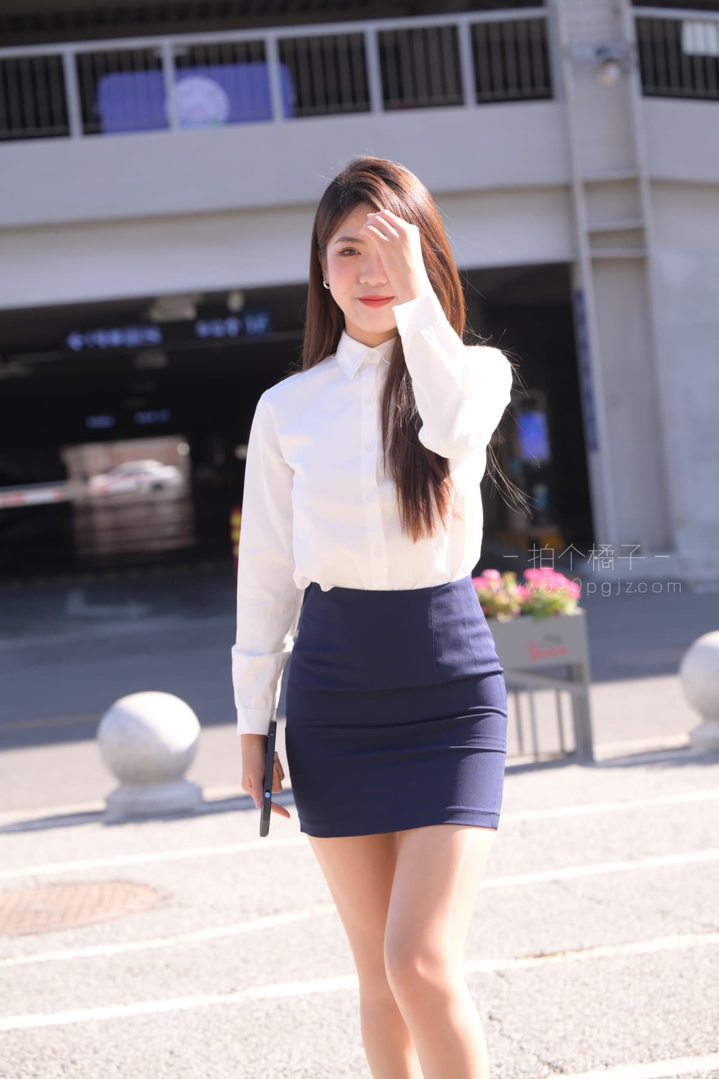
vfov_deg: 28.8
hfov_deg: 19.5
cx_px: 360
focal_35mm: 70
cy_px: 540
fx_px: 2097
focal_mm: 70
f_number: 4
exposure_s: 1/640
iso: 320
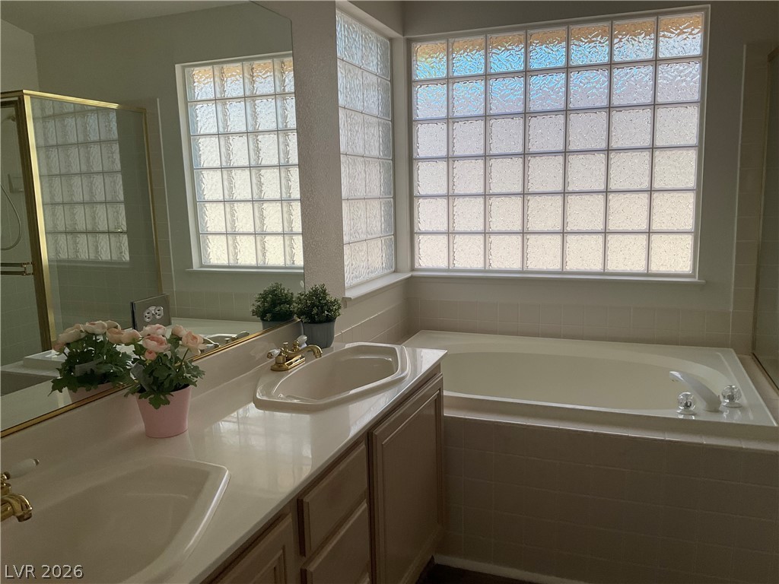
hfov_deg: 61.7
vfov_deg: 48.2
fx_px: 653
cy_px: 292
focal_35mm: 29
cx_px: 390
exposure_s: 1/120
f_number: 1.8
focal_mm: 3
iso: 40
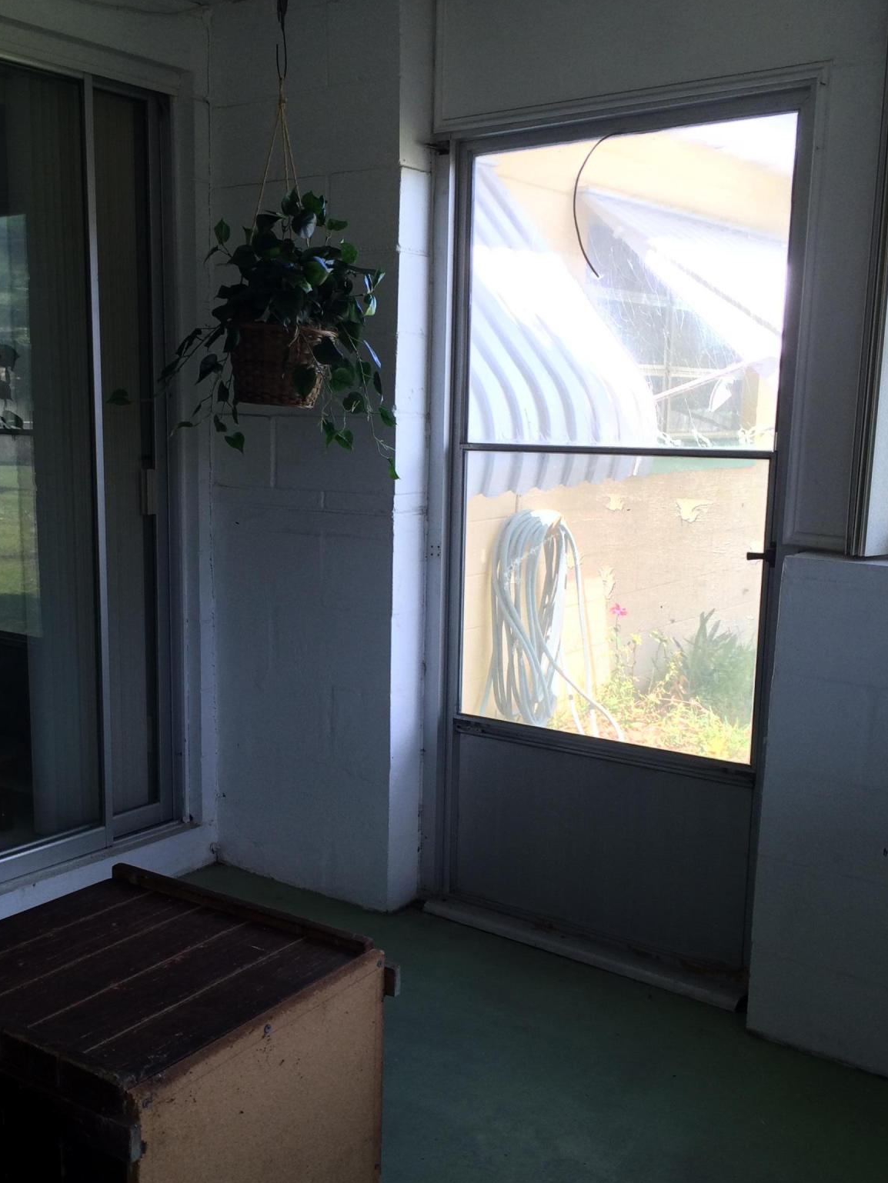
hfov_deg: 36.6
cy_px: 651
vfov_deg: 47.8
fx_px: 1334
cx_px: 324
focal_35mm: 39
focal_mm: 4.12
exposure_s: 1/120
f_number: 2.2
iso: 40
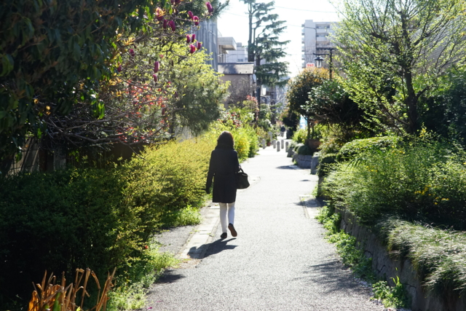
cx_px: 233
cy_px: 156
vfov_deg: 16.1
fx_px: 1100
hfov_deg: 23.9
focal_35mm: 85
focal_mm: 85
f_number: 8
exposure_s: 1/640
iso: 1000
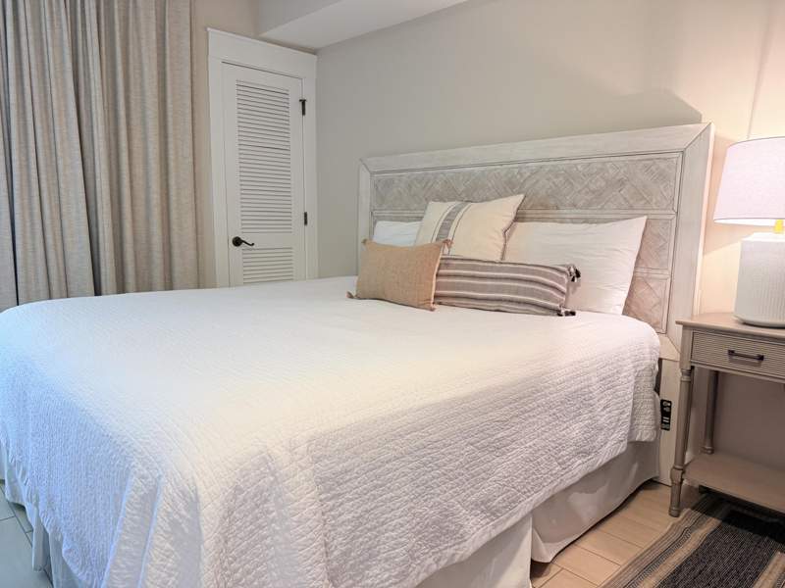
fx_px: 544
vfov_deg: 56.8
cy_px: 294
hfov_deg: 71.6
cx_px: 392
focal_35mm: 24
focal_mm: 6.76
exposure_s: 1/60
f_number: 1.78
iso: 160
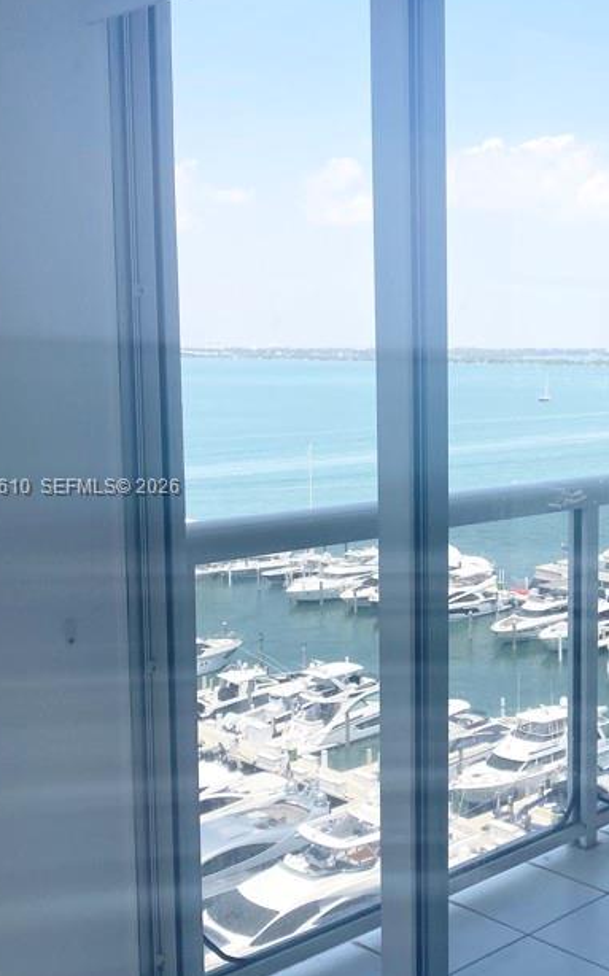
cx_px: 536
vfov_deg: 43.5
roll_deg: +0.5
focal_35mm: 46
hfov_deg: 27.1
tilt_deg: -4.8
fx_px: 1223
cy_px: 488
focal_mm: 4.25
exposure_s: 1/728
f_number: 1.8
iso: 32
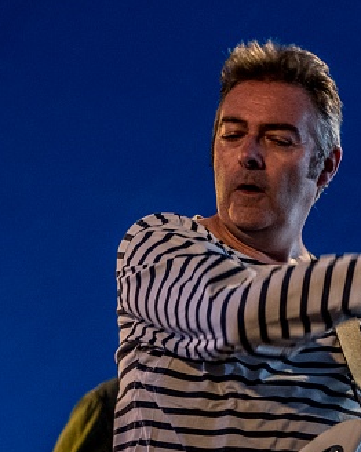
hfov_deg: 6.7
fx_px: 3102
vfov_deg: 8.3
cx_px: 236
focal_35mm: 232
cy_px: 416
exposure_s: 1/160
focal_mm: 75
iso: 1600
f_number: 2.8
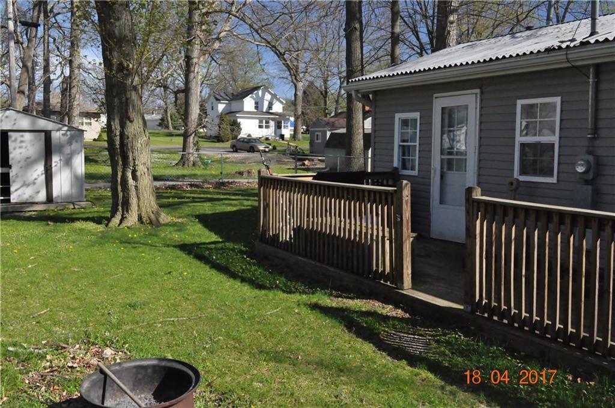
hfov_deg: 53.2
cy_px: 204
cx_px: 308
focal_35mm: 36
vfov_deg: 36.7
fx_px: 614
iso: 3200
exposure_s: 1/2000
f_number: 9
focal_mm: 24
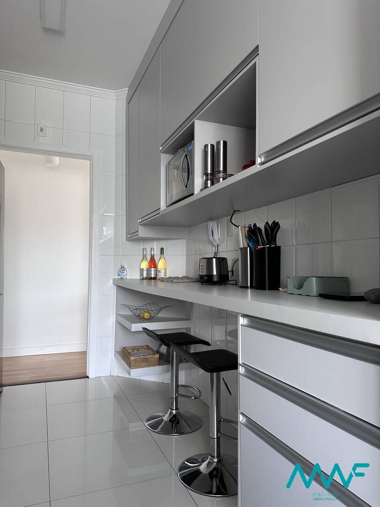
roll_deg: -0.8
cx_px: 190
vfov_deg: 71.6
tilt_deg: +2.4
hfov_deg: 56.8
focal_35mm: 24
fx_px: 351
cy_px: 254
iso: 200
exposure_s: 1/121
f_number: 1.78
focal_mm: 6.86
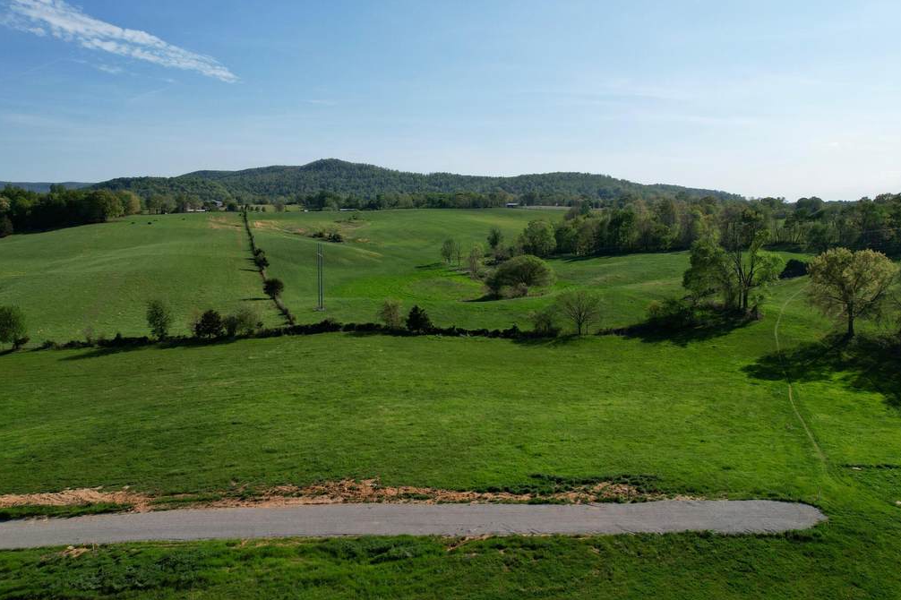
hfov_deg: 65.4
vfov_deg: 46.2
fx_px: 701
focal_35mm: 28
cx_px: 427
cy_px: 252
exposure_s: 1/3000
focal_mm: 8.38
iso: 110
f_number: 2.8
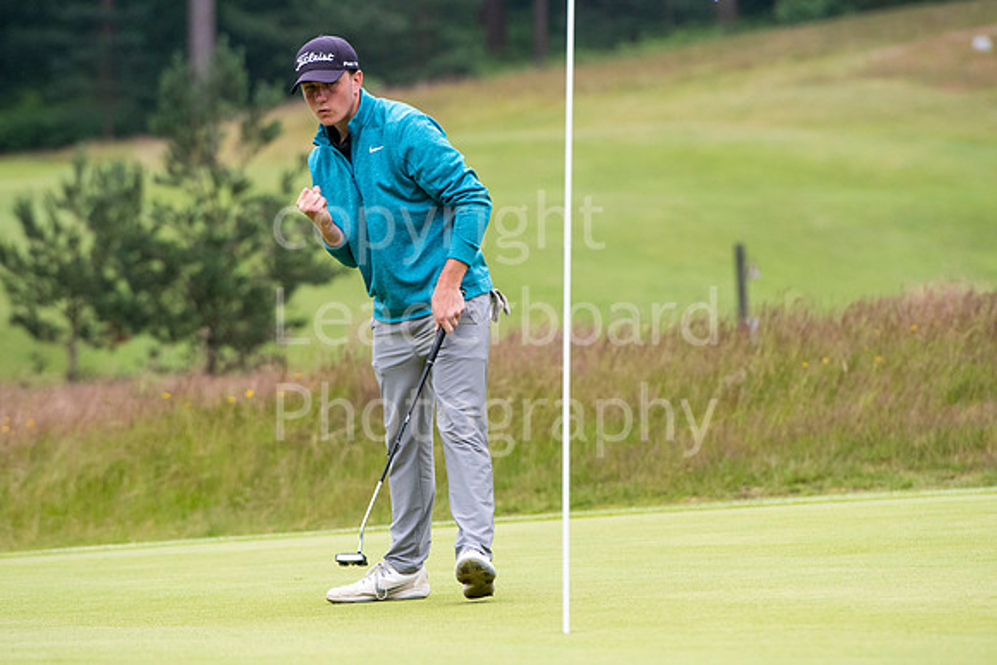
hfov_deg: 6.9
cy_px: 332
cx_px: 498
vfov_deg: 4.6
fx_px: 8310
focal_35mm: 300
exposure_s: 1/1000
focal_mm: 200
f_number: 4.5
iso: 1000
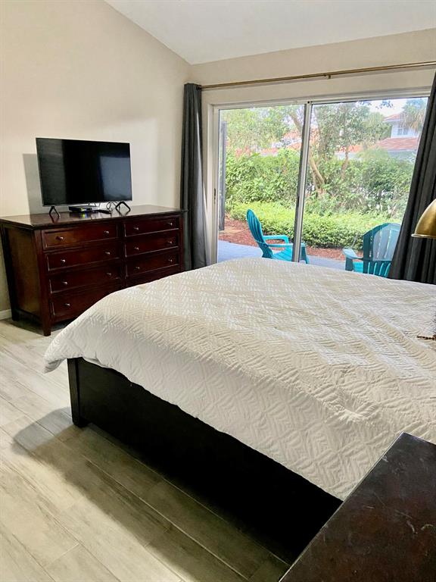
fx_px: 437
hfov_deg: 53.1
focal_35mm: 26
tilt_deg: -17.6
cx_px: 218
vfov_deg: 67.3
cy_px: 291
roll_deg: -1.6
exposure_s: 1/40
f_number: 1.8
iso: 500
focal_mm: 4.25
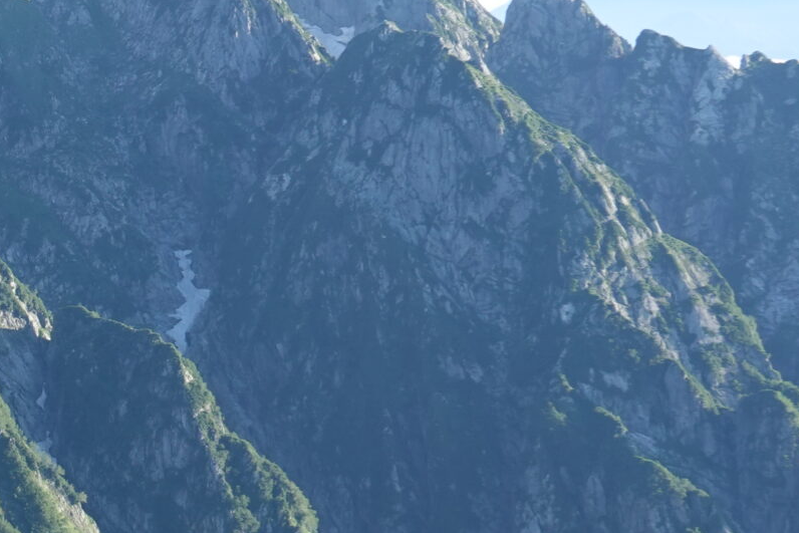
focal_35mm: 148
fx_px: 3285
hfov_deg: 13.3
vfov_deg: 9.2
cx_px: -311
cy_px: 476
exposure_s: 1/200
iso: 125
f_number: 4
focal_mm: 16.86
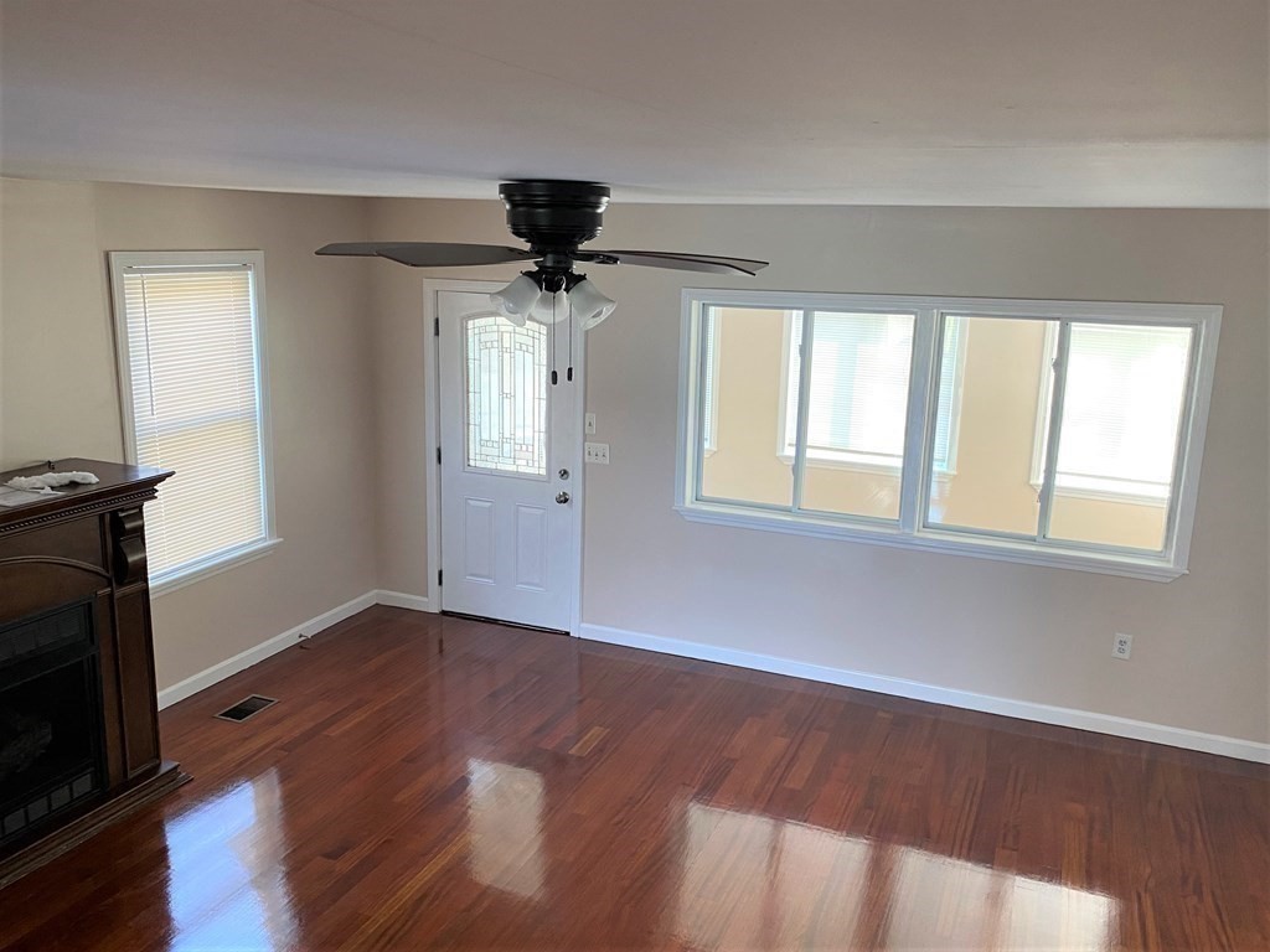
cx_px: 635
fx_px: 954
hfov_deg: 67.3
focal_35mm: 26
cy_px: 476
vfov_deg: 53.1
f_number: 1.8
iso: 125
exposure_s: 1/79
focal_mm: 4.25
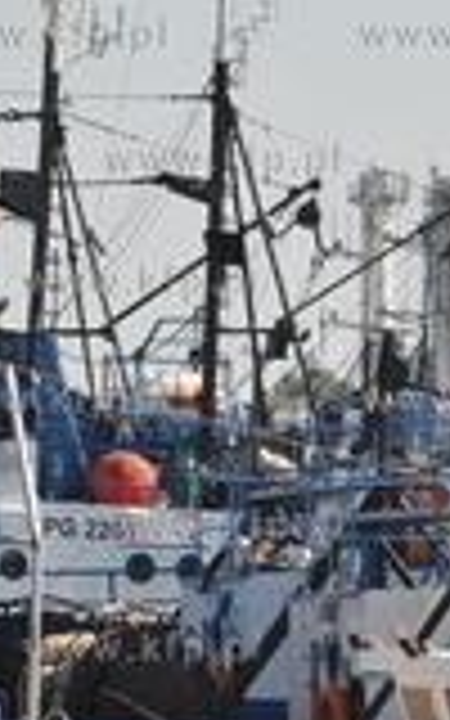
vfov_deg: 4.6
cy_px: 585
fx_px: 8967
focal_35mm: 457
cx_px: 382
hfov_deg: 2.9
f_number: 9
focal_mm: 180
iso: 200
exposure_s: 1/400
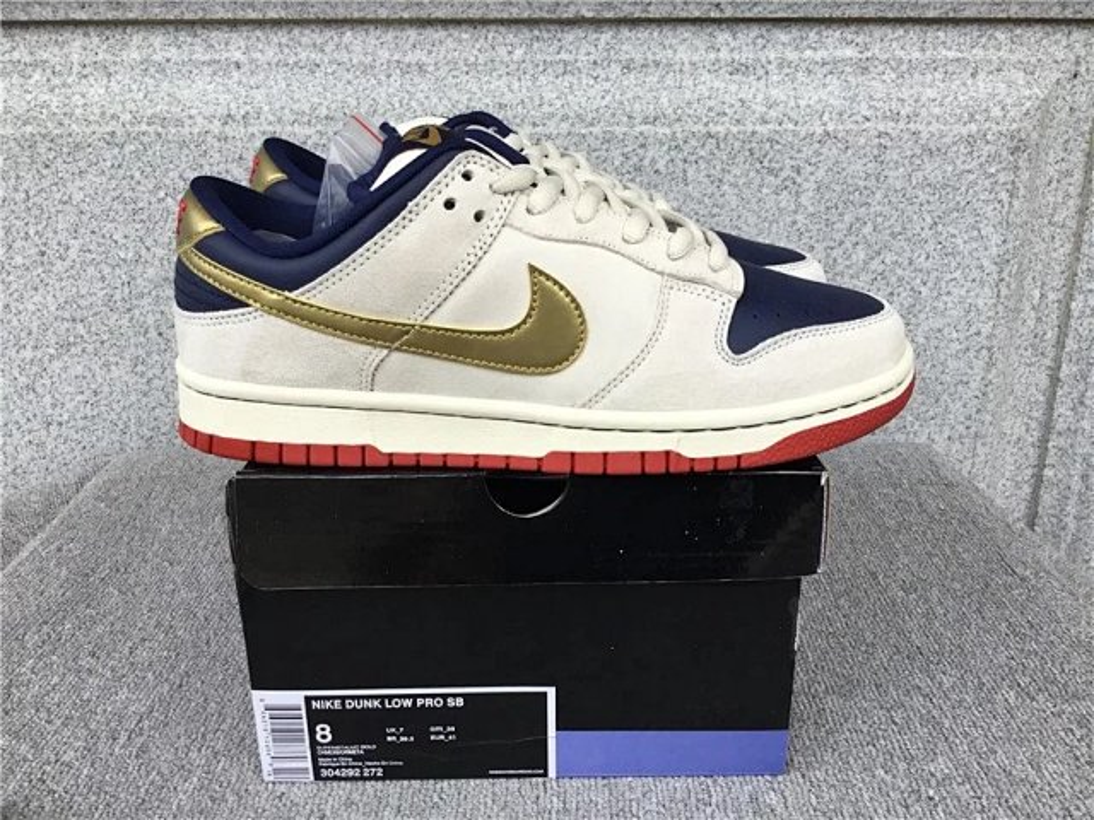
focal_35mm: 31
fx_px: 980
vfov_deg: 45.4
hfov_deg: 58.4
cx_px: 547
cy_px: 410
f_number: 2.4
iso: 25
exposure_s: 1/243
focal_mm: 3.3
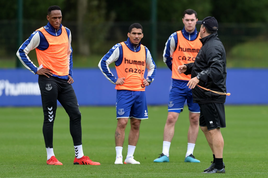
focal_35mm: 400
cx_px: 134
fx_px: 2978
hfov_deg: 5.2
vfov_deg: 3.4
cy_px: 89
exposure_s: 1/2000
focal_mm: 400
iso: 1250
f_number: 3.5
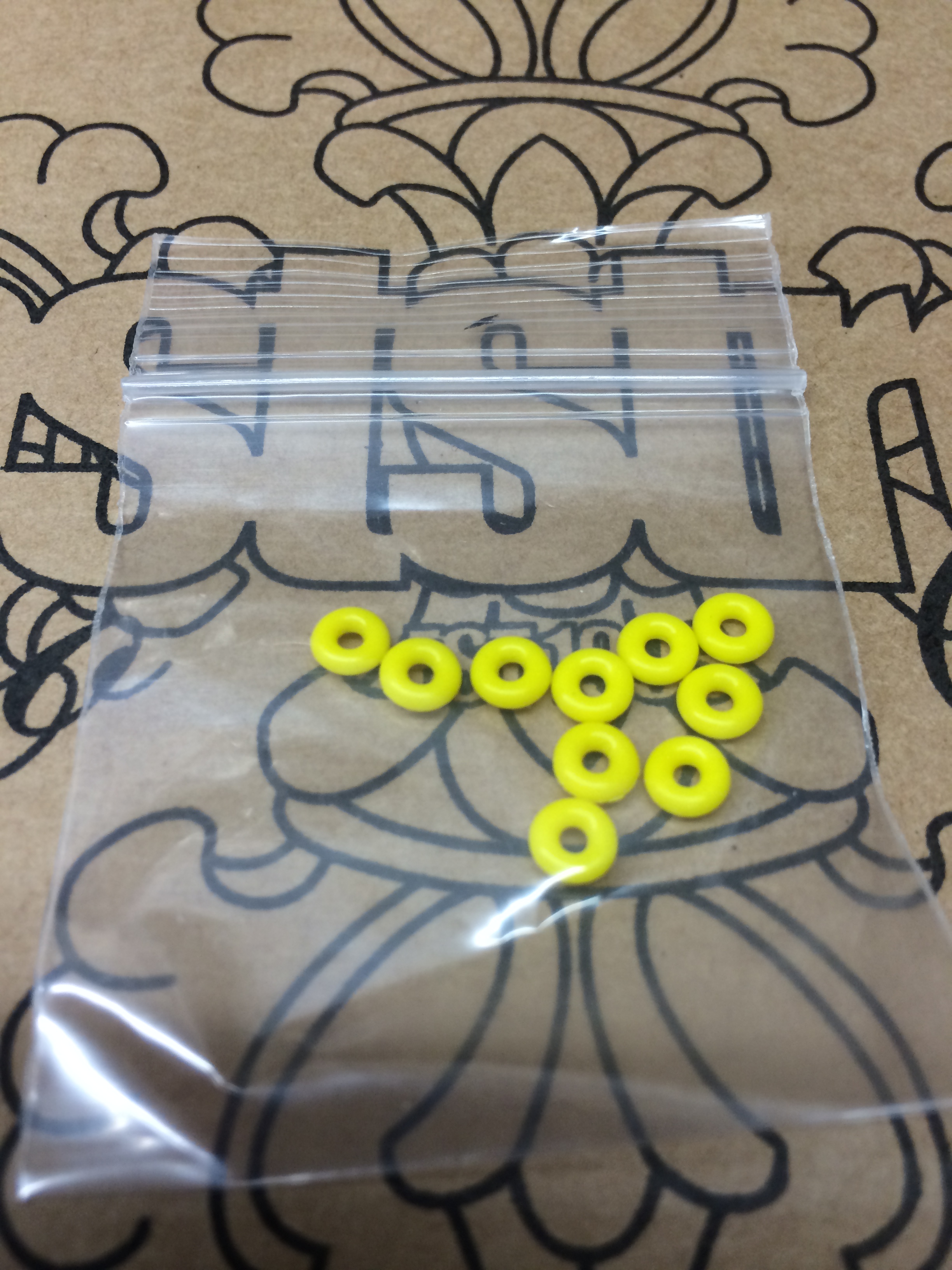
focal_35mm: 30
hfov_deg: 46.8
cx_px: 476
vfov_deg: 60.0
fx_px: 1100
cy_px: 635
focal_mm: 4.12
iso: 64
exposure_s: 1/33
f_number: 2.2
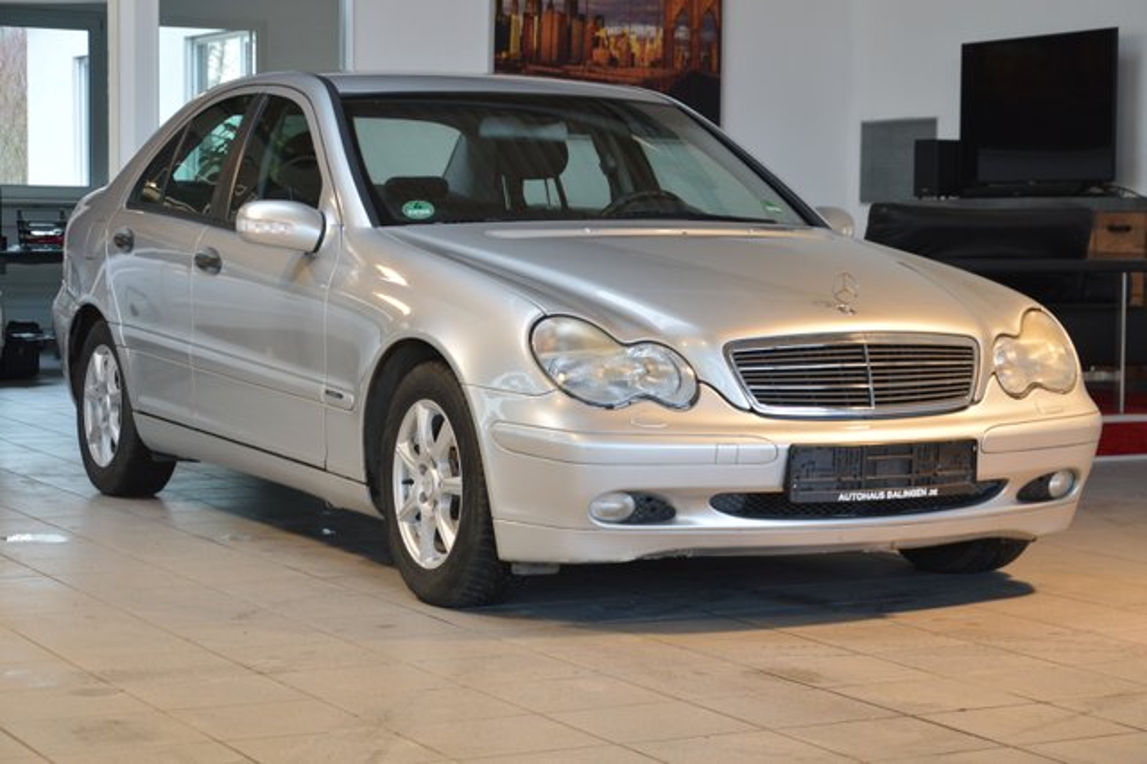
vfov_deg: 18.2
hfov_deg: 27.0
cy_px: 382
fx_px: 2388
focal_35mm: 75
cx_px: 574
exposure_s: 1/15
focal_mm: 50
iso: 450
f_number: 5
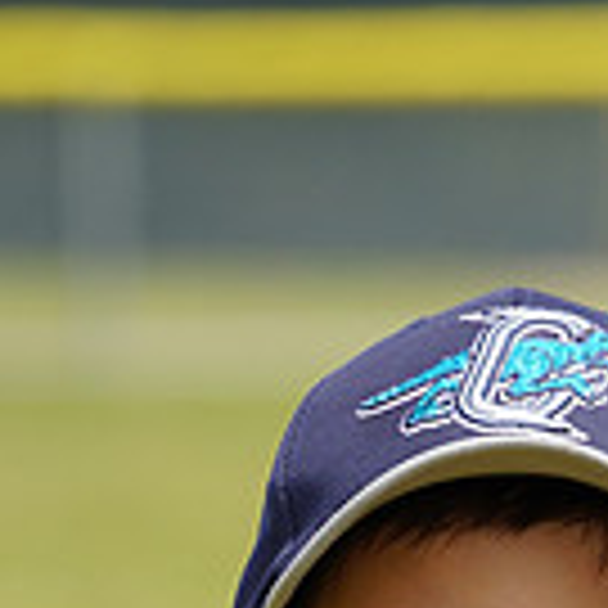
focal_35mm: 923
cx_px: 498
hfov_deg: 1.9
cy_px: 1175
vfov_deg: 1.9
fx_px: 18341
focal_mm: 253
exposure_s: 1/250
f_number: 9
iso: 100
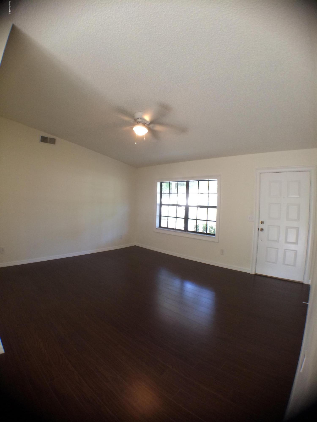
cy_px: 211
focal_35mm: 29
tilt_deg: -2.8
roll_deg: -0.4
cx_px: 158
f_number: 2.2
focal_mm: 4.15
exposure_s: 1/33
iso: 200
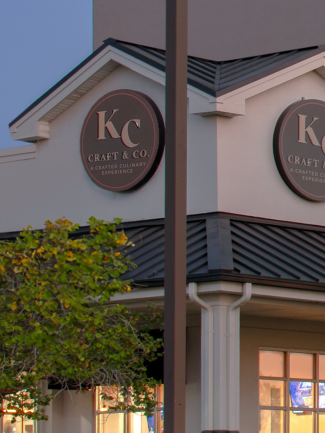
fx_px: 1827
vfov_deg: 13.3
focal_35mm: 146
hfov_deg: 9.2
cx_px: 771
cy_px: 7
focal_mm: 31
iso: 100
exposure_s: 2
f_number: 7.1
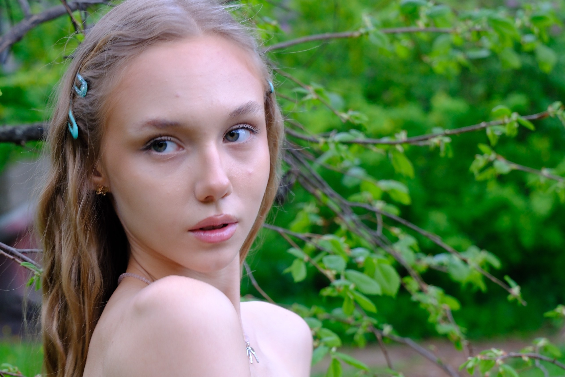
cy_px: 323
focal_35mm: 113
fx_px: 1773
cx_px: 282
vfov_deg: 12.1
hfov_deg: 18.1
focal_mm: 50
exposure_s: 1/20
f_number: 4.8
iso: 320
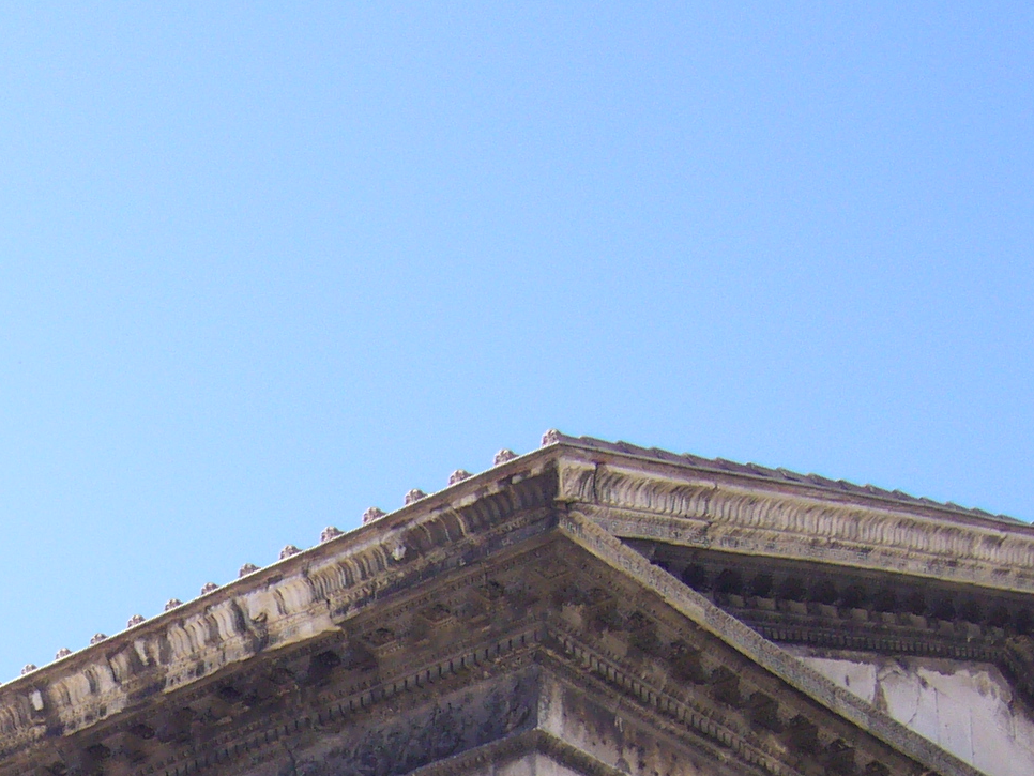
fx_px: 3048
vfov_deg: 13.8
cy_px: 1091
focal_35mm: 102
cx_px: 81
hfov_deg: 18.9
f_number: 5.6
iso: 80
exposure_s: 1/200
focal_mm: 5.8
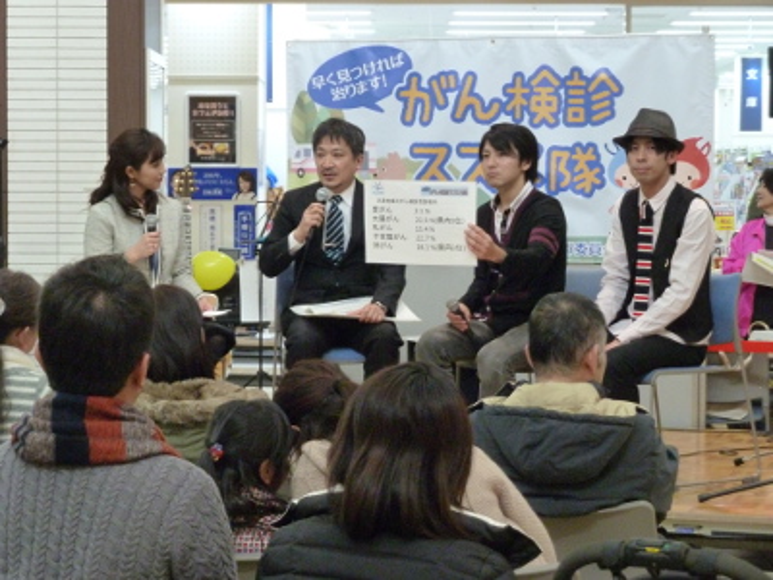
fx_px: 2322
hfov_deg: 18.9
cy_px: 290
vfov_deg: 14.2
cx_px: 386
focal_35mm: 104
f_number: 4.3
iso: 800
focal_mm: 17
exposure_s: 1/50
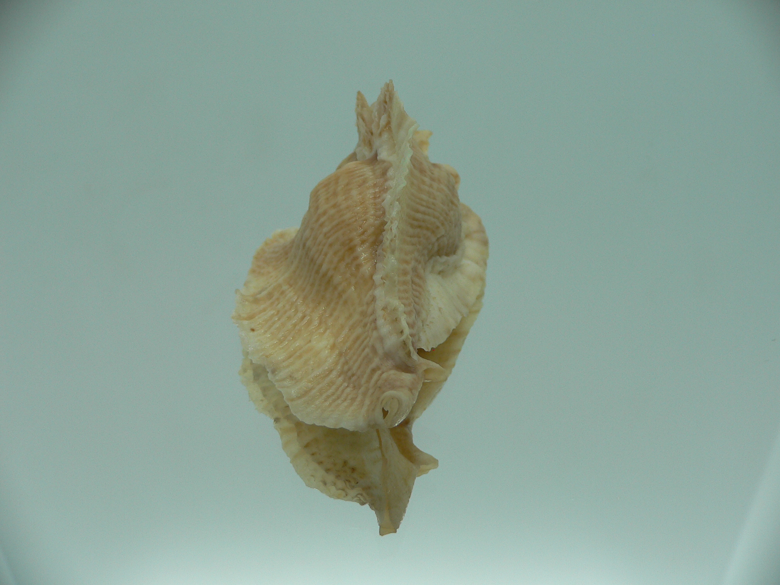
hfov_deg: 52.6
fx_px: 789
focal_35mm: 35
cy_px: 292
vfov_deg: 40.7
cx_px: 390
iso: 80
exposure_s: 1/60
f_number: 2.8
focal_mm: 4.6
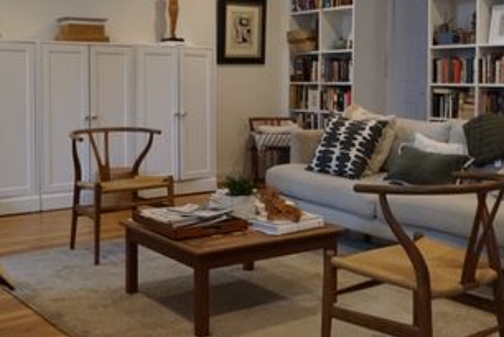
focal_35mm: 47
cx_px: 296
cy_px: 118
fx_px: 659
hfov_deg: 41.7
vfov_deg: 28.6
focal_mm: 16
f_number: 3.2
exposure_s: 1/160
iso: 1600
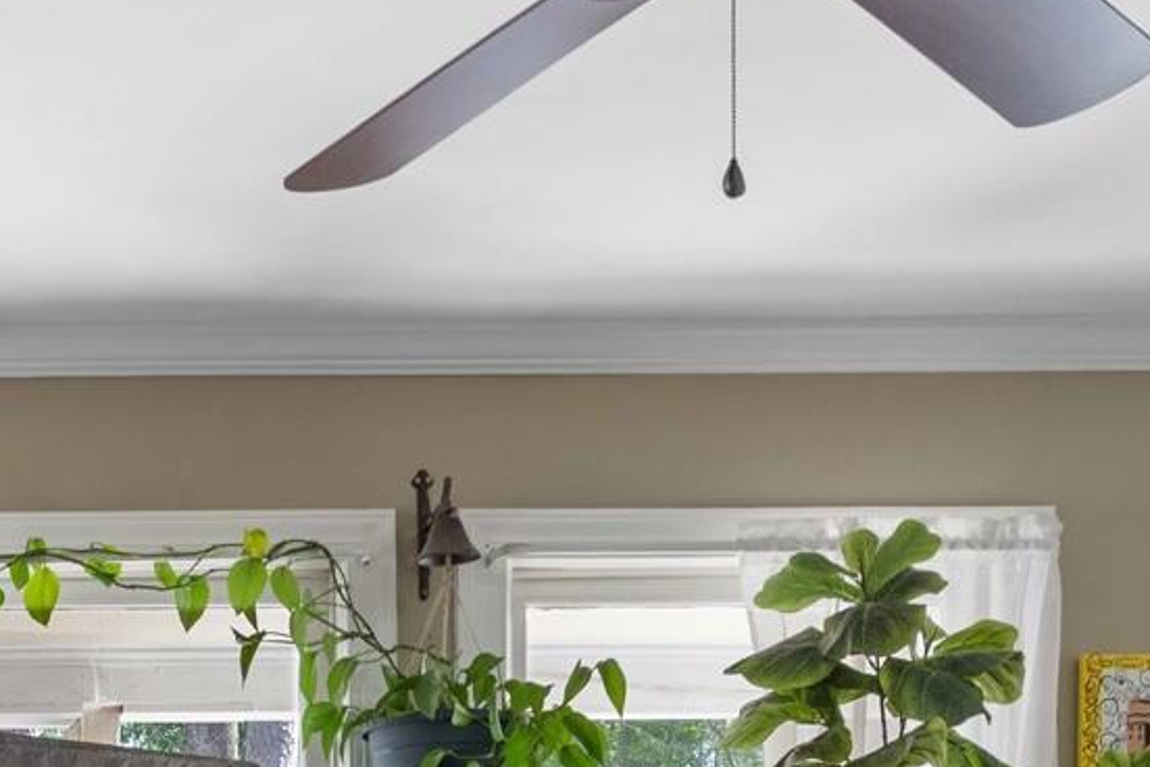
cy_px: 1379
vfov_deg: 15.3
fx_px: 2460
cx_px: -300
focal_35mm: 77
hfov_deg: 23.6
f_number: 8
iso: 500
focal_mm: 17
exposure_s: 1/2.5
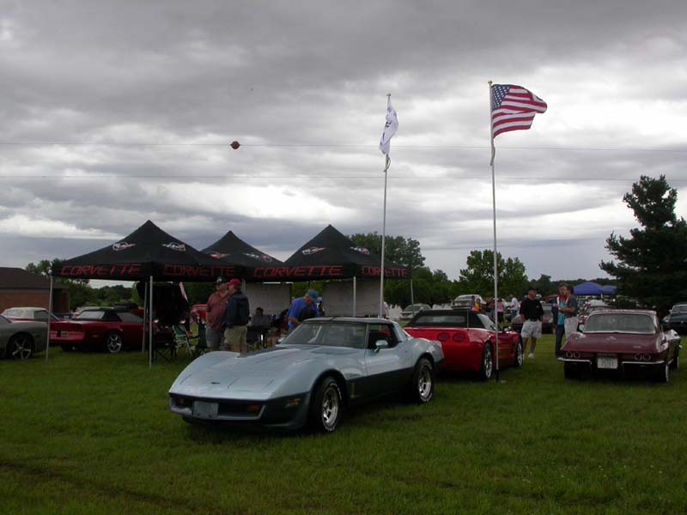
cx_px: 344
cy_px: 258
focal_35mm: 38
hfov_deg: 49.0
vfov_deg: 37.7
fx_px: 754
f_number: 7.5
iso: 100
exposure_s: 1/292
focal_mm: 7.85
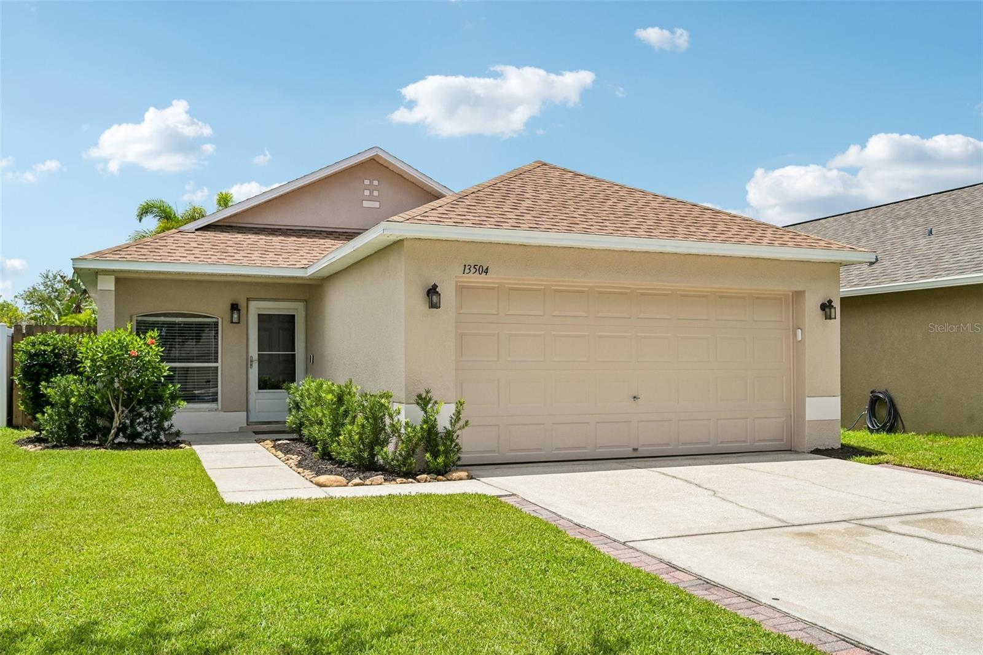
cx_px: 492
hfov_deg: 61.9
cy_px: 328
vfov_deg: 43.6
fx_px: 819
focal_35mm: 30
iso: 400
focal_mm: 30
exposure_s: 1/1600
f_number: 8
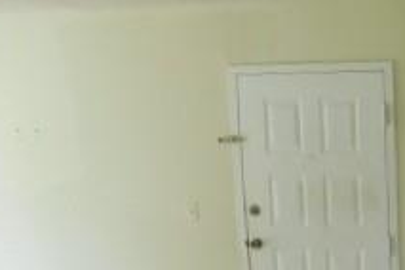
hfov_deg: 25.7
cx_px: 460
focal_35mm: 72
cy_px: 333
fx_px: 810
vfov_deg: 17.9
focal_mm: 4
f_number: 3
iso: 180
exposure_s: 1/30
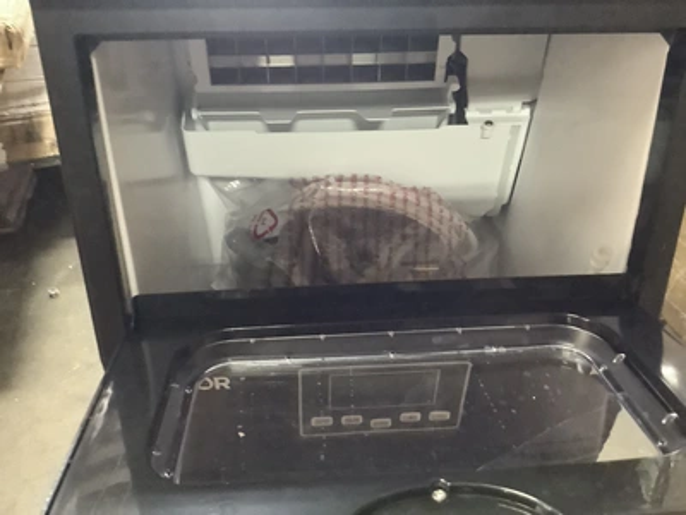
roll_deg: -1.3
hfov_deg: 58.4
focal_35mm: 31
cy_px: 258
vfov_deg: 45.4
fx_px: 614
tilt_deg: -41.0
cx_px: 343
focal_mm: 3.3
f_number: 2.4
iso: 800
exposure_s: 1/30
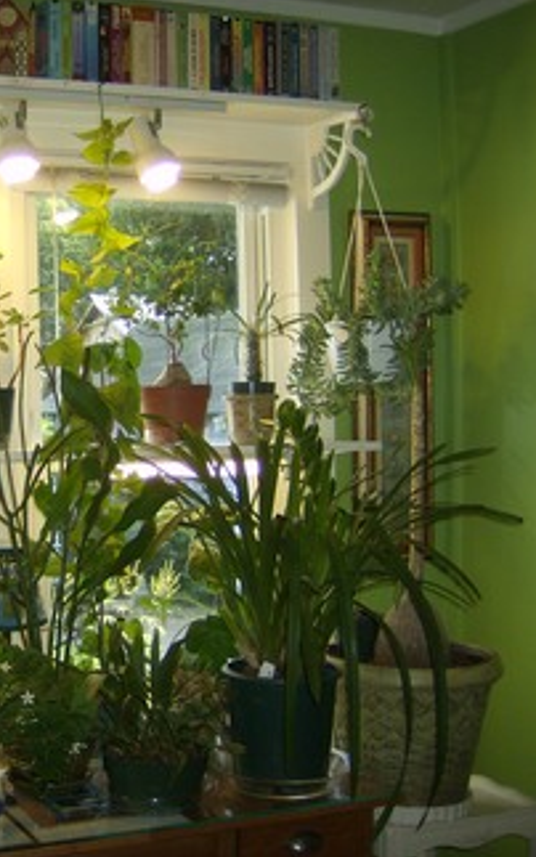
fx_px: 1215
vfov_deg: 38.9
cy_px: 427
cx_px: -40
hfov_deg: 23.5
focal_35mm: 52
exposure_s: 1/77.6
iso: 100
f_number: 2.8
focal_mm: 6
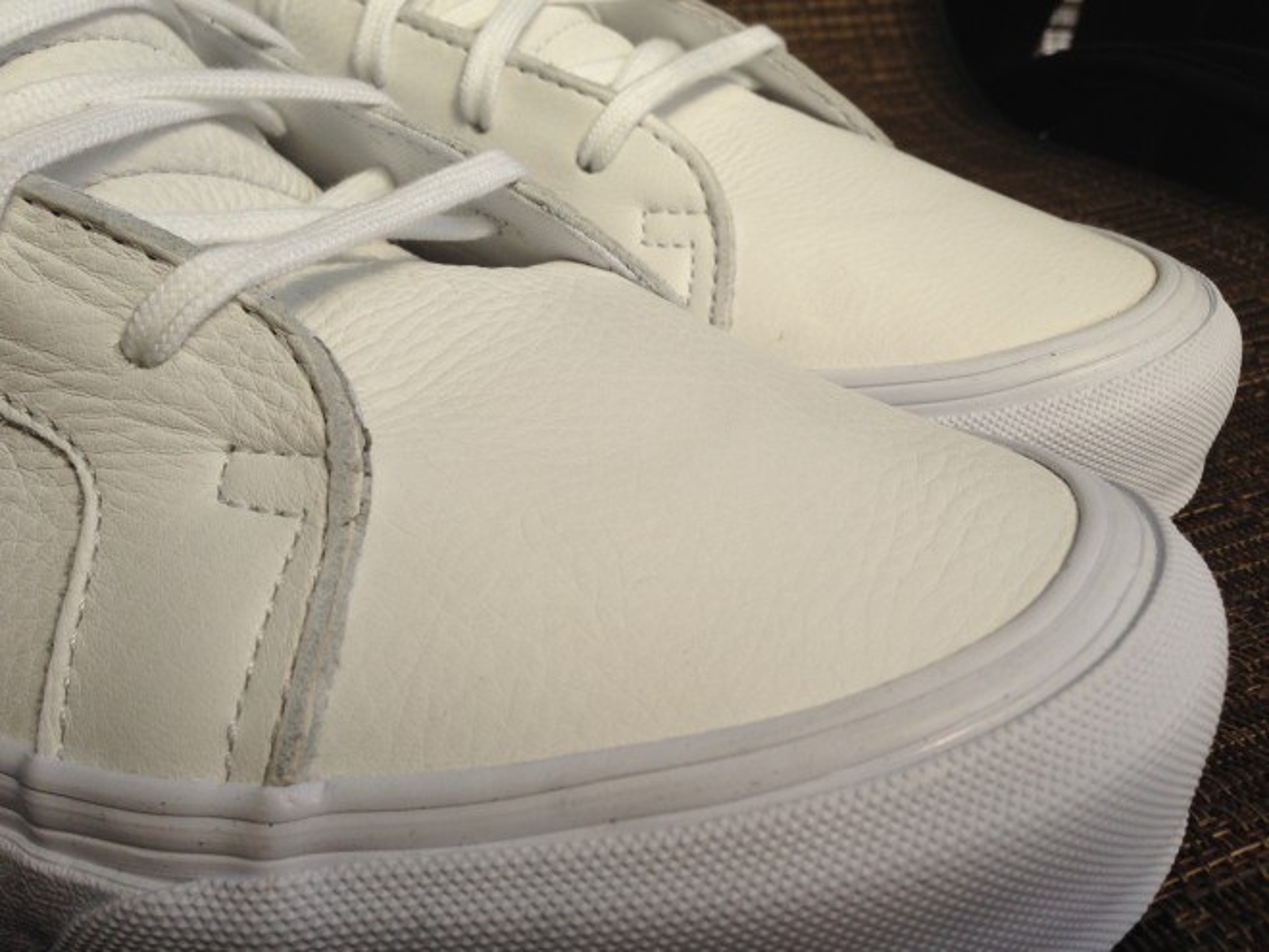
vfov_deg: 42.9
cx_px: 634
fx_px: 1210
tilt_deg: -30.1
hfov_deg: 55.4
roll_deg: -1.0
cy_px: 476
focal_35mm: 33
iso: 50
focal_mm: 4.12
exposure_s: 1/1106
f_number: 2.4
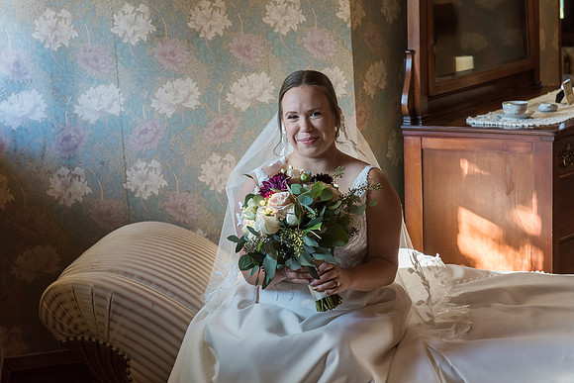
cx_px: 275
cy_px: 184
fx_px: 1162
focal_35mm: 73
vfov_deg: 18.7
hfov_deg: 27.7
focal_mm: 70
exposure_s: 1/200
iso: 1600
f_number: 5
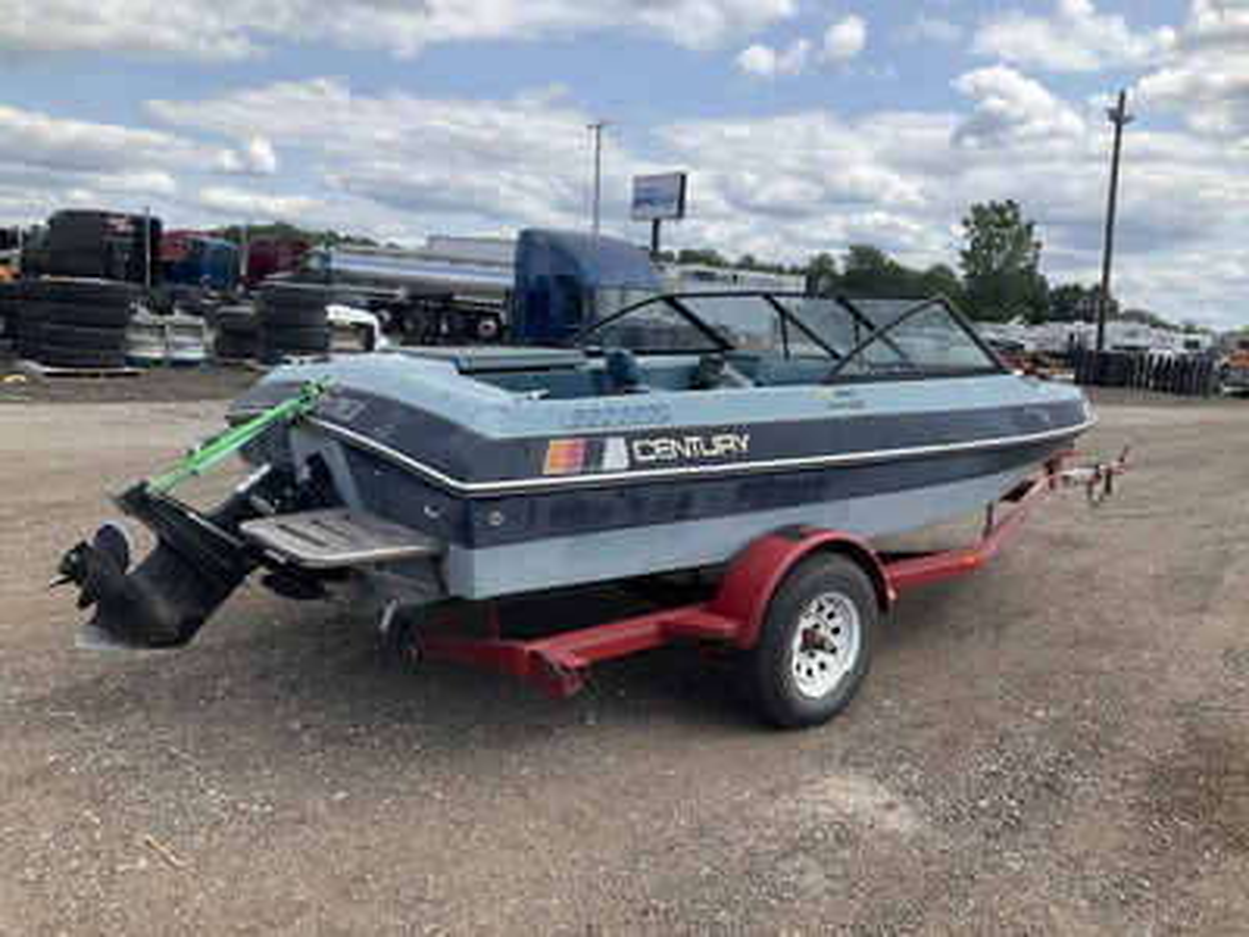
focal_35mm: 29
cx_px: 624
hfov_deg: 61.7
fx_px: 1046
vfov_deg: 48.2
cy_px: 468
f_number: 1.8
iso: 25
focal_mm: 3
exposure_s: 1/1577
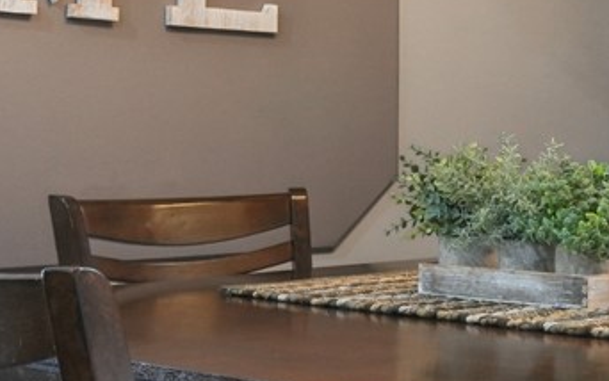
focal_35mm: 81
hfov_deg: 20.6
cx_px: 982
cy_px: 127
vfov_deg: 16.1
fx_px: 1345
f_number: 10
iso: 400
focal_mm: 16
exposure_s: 1/3.33
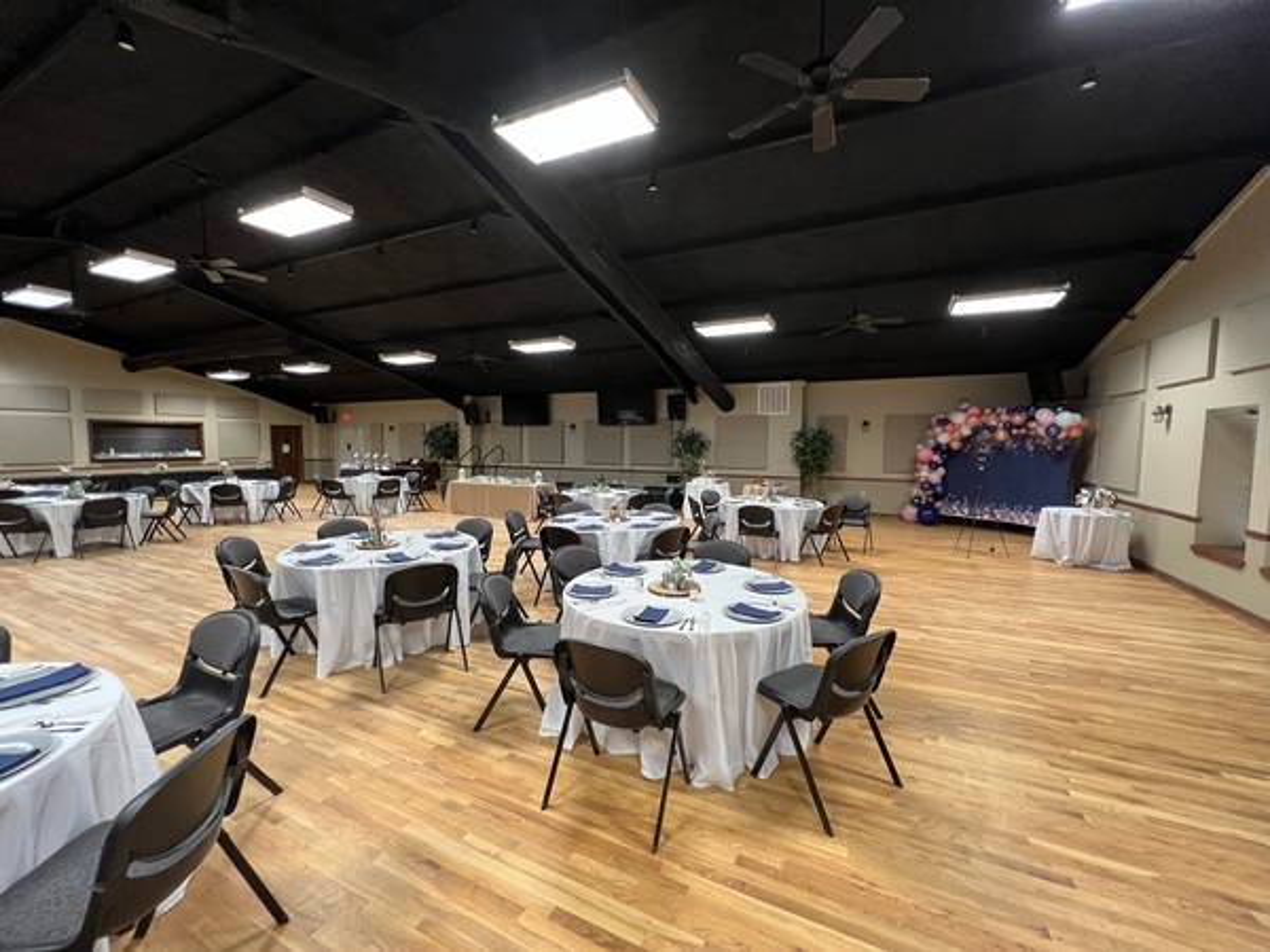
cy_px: 476
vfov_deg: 89.9
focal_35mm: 13
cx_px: 635
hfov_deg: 106.2
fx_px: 477
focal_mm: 1.57
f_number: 1.8
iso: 400
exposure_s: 1/60
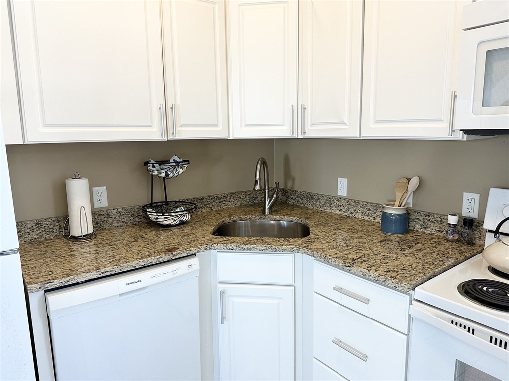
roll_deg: +0.9
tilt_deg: -9.4
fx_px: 353
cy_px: 190
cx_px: 254
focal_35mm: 24
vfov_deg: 56.8
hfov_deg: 71.6
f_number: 1.78
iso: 200
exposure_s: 1/120
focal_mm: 6.86
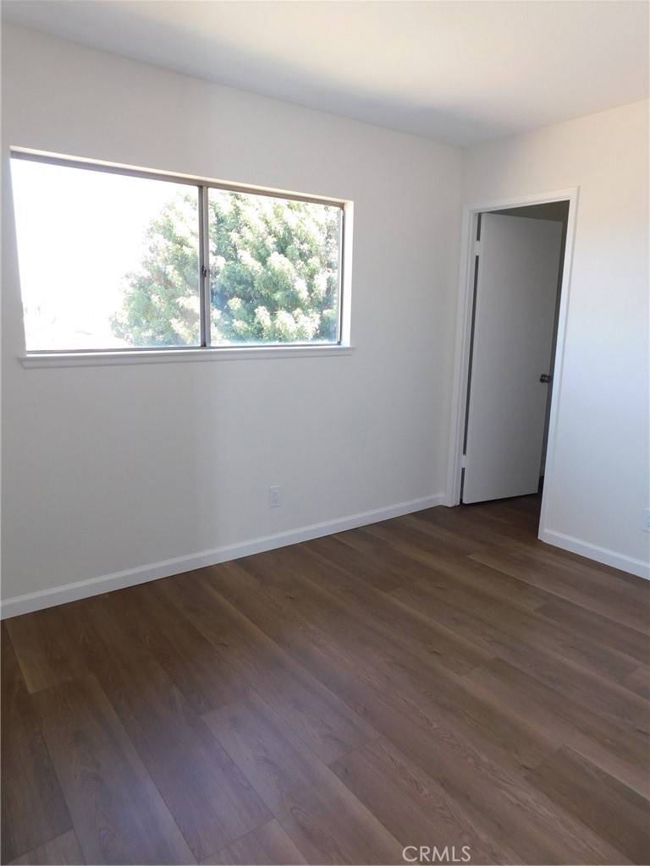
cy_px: 433
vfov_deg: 73.9
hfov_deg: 58.9
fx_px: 576
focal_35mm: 23
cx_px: 325
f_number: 3
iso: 125
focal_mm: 4
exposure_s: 1/60
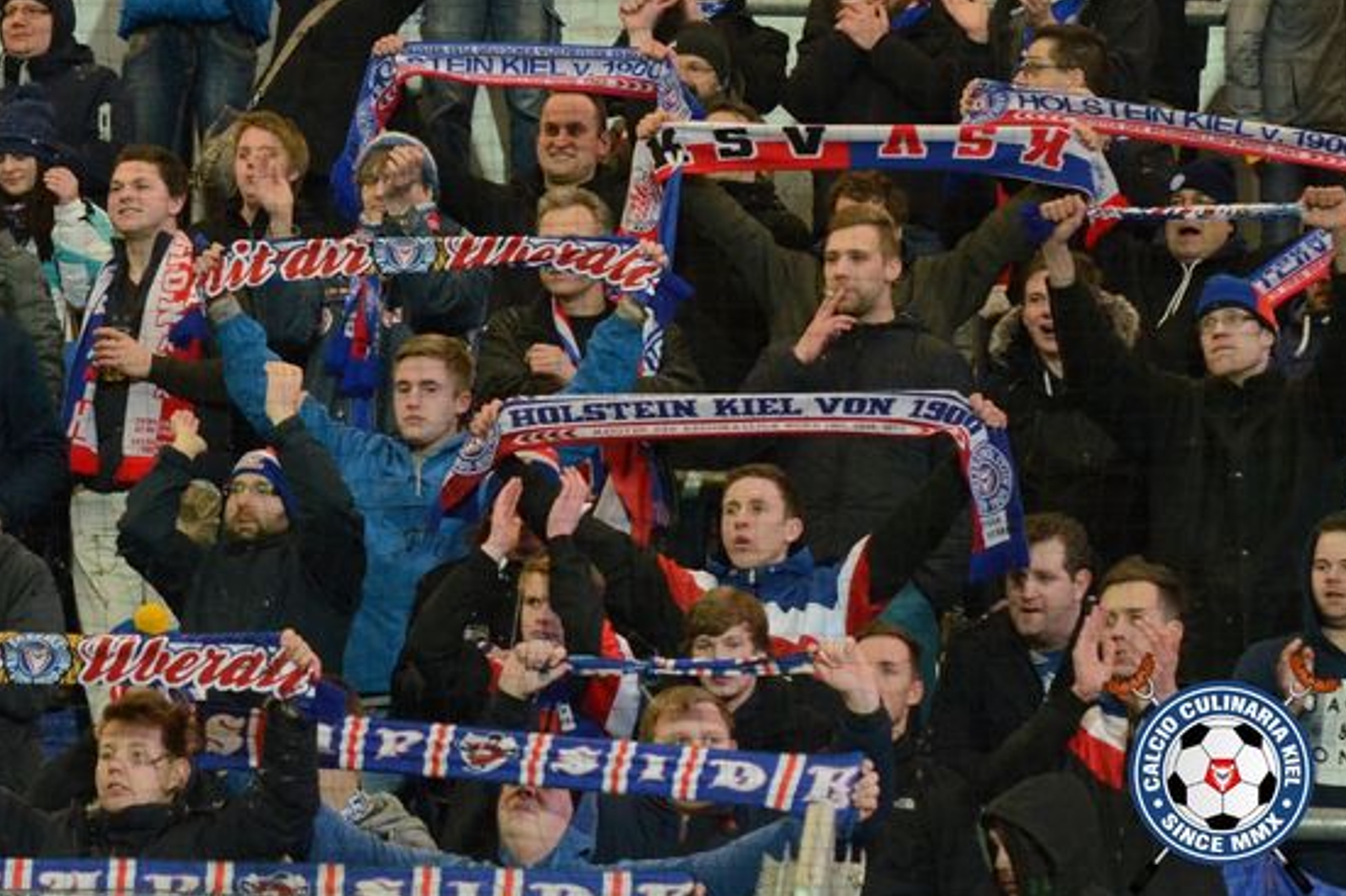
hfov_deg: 16.9
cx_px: 689
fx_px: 4522
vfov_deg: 11.3
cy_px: 452
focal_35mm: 121
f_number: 2.8
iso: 3200
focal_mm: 78
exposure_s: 1/400
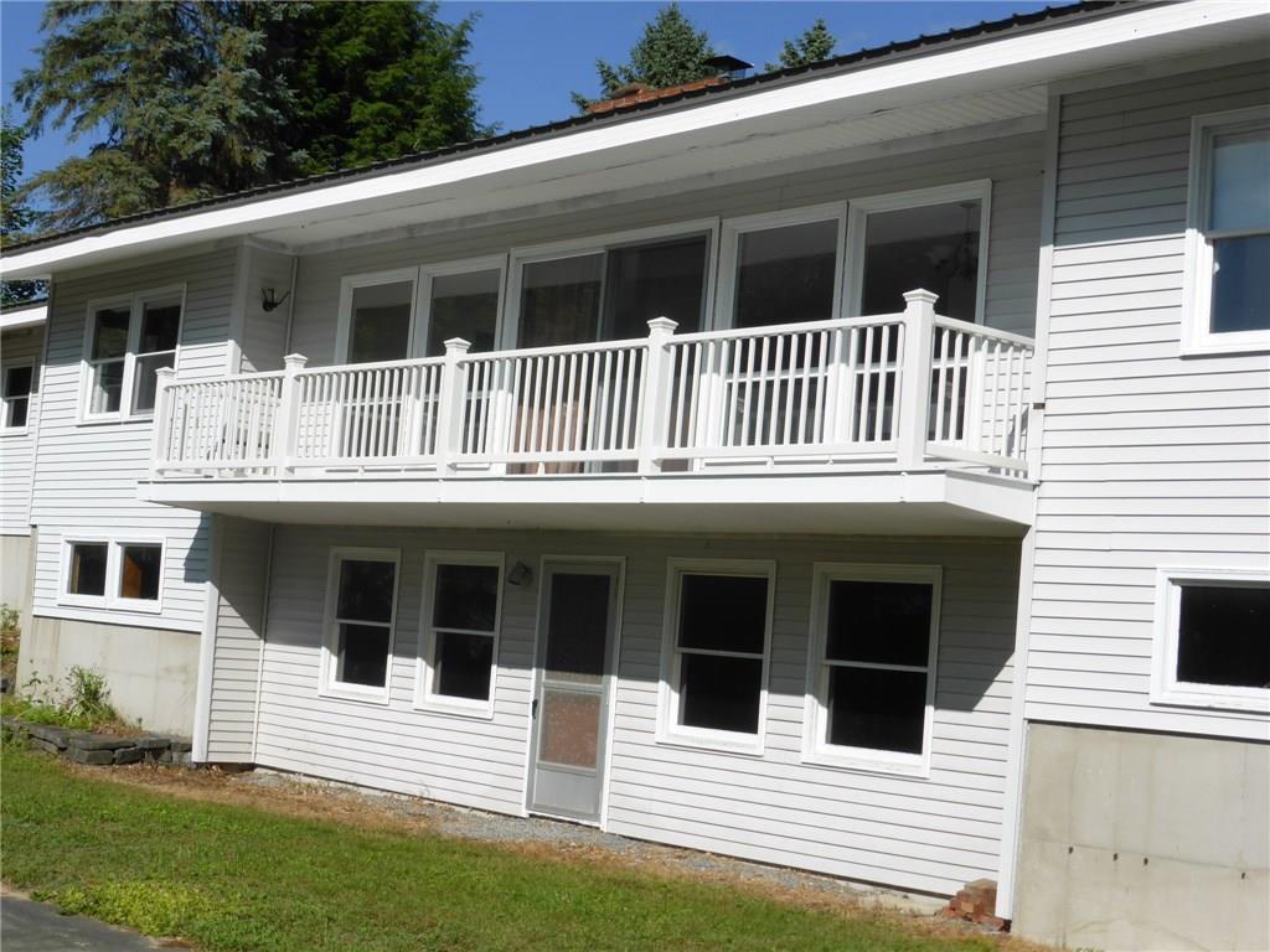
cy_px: 476
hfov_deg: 35.5
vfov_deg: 27.0
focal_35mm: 54
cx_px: 635
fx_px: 1981
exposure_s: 1/1600
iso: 100
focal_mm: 9.7
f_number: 4.6
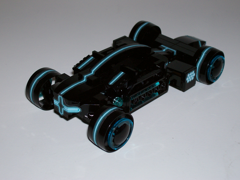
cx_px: 120
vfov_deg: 22.6
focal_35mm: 65
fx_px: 451
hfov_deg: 29.8
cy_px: 90
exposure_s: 1/78.4
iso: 80
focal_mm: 10.8
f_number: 3.6
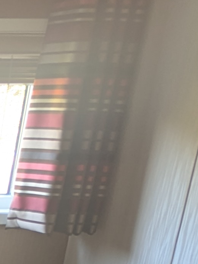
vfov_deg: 12.0
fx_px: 1083
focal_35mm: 142
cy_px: 570
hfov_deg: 7.9
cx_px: -524
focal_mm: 6.81
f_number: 1.85
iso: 48
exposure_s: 1/23.8
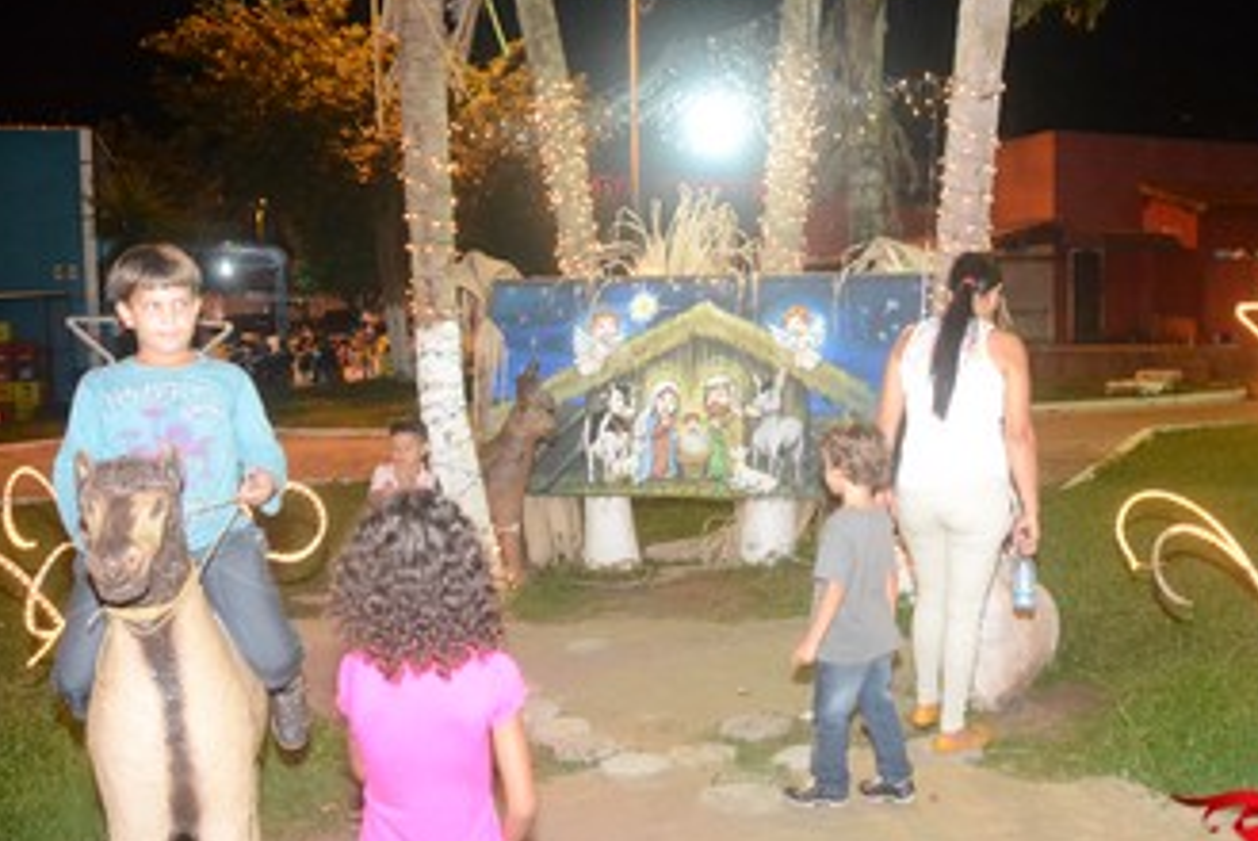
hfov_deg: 46.7
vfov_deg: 32.7
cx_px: 834
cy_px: 459
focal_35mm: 41
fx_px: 1434
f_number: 4.5
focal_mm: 20
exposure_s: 1/60
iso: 3200
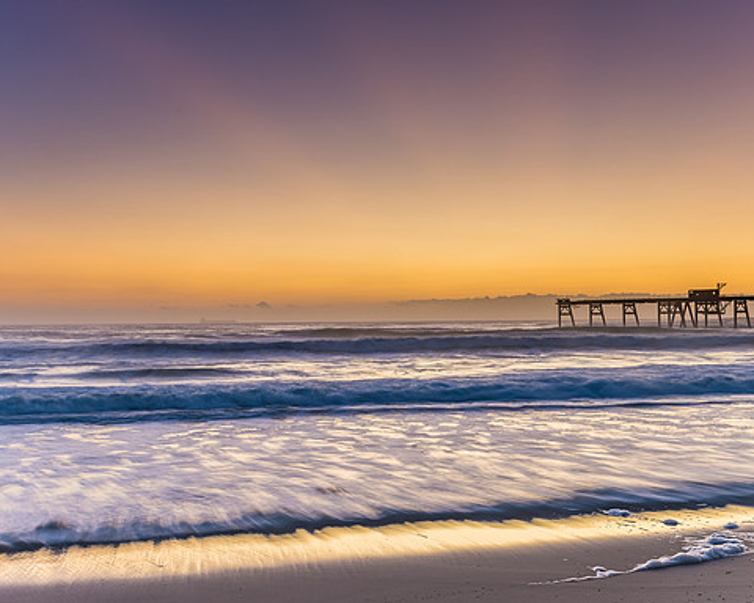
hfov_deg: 36.6
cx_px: 397
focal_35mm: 51
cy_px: 301
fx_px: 1138
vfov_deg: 29.7
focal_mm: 44
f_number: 9
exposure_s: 1/1.25
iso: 100
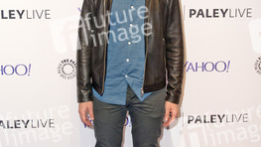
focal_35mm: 51
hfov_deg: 40.6
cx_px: 130
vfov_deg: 23.5
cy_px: 79
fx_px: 353
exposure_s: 1/400
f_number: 4
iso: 400
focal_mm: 32
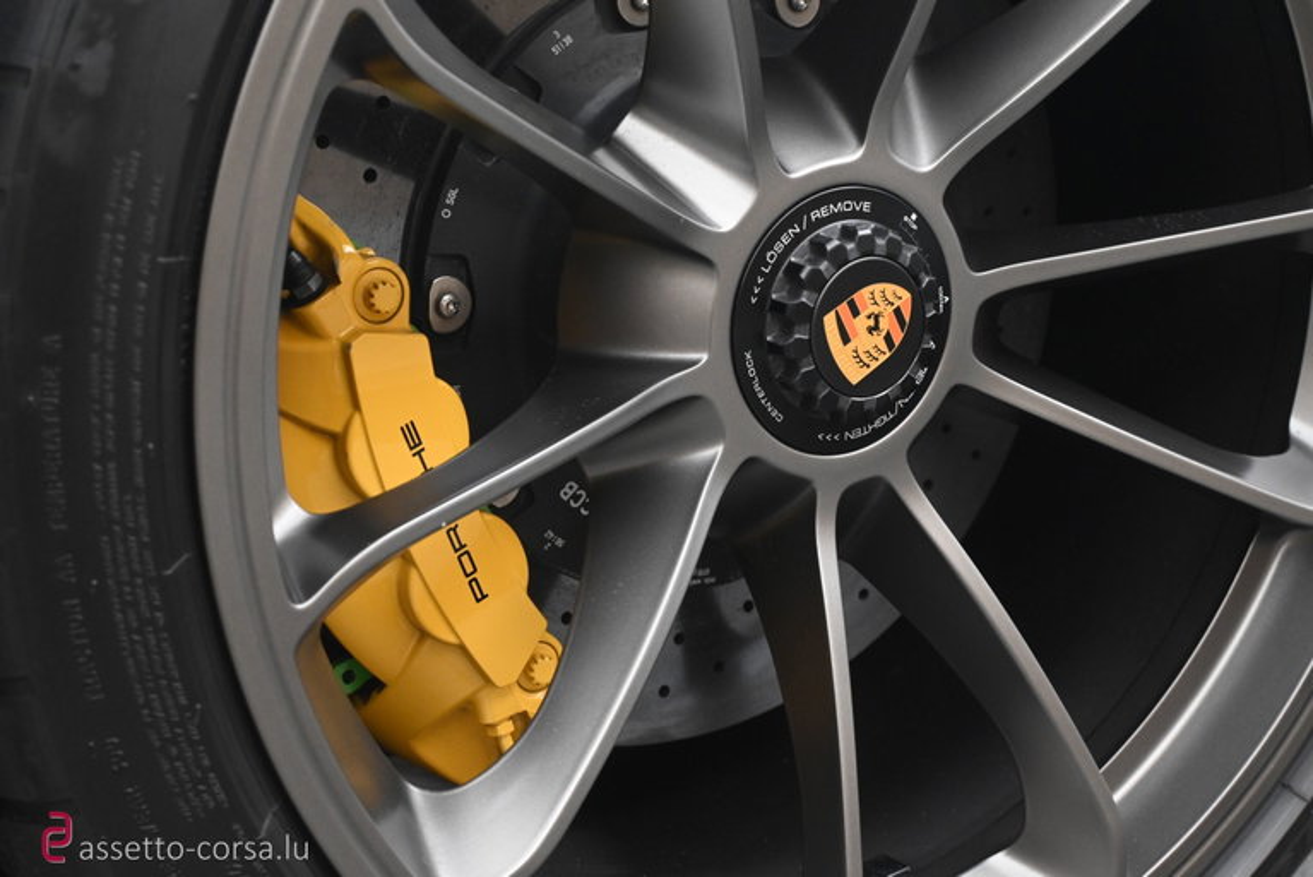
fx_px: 2244
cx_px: 656
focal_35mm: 62
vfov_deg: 22.1
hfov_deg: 32.6
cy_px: 438
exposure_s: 1/25
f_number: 5.6
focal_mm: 41
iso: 2000
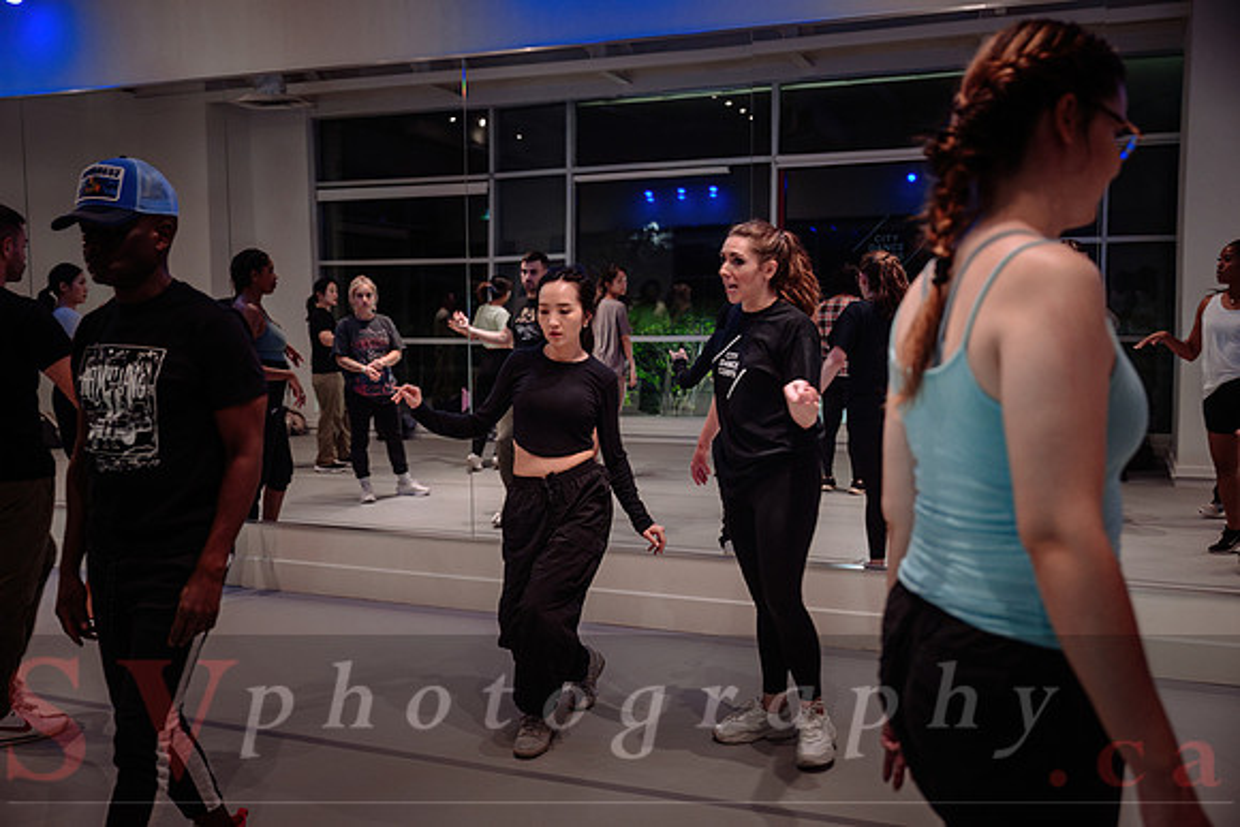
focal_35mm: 34
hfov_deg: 55.8
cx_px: 620
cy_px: 414
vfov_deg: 38.9
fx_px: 1171
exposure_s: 1/160
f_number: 2.8
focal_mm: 34
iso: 1600
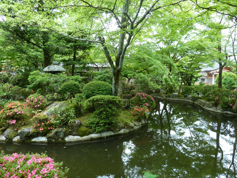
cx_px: 118
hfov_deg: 69.4
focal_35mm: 25
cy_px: 89
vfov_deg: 54.9
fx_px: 171
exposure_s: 1/40
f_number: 3.3
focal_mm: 4.1
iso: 80
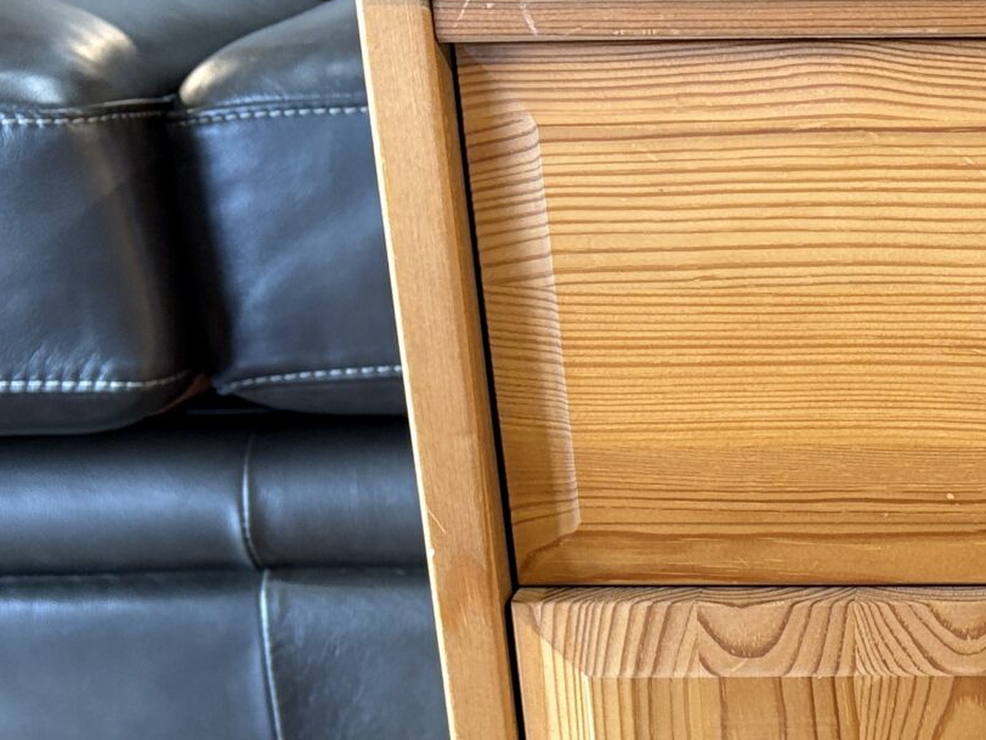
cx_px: 1118
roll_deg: +0.7
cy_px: 683
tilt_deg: -24.6
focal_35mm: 82
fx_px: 2336
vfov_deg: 17.7
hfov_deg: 22.3
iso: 250
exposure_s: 1/60
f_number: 1.6
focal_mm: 5.96
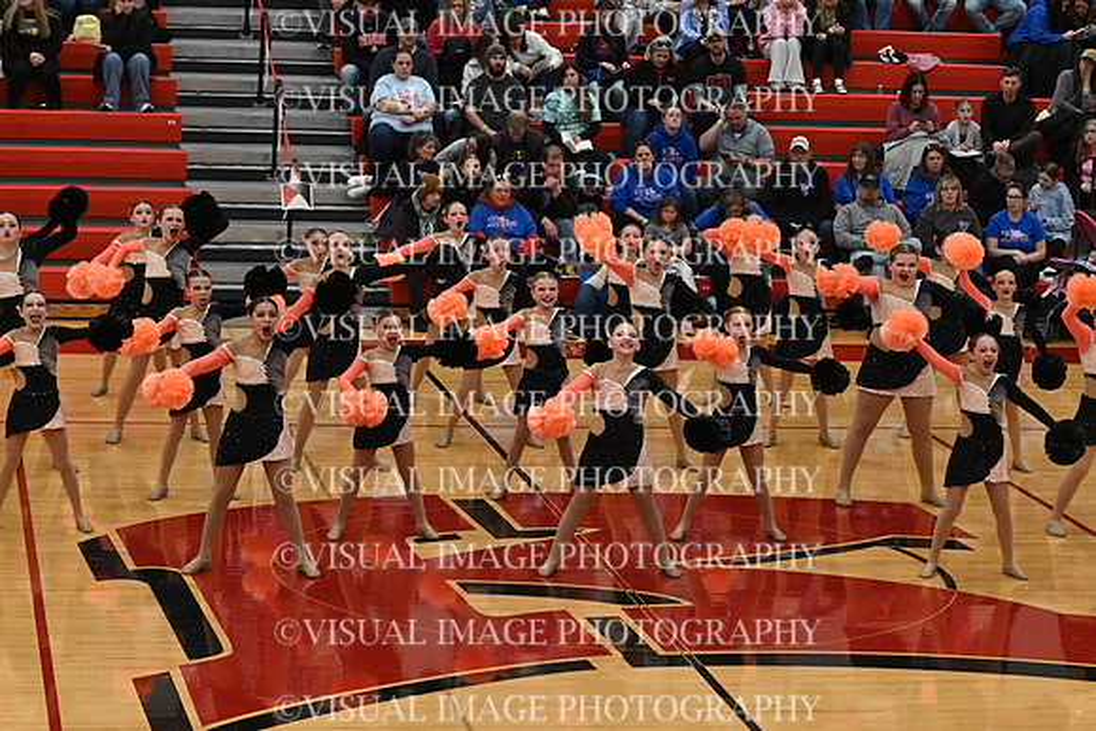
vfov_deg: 13.0
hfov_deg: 19.5
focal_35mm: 105
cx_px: 548
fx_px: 3197
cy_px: 366
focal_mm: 70
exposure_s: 1/400
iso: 3200
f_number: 4
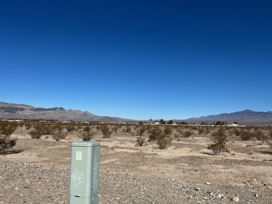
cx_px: 127
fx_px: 220
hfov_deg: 63.4
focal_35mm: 28
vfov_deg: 49.8
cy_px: 108
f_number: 1.5
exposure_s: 1/9434
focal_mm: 5.7
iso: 50
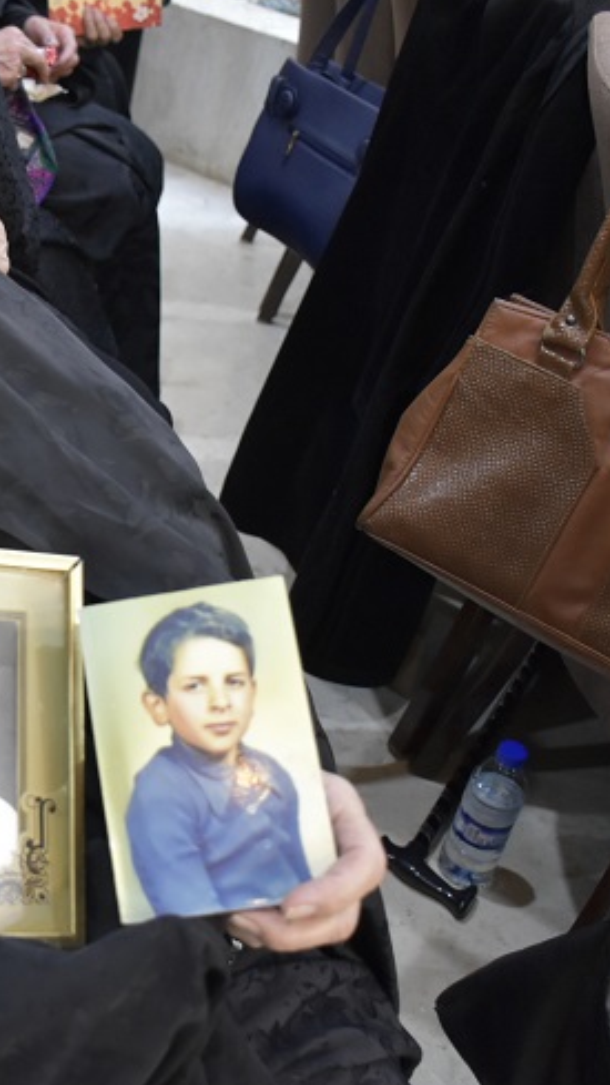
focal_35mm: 53
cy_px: 537
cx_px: -64
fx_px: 1524
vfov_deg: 39.2
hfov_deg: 21.4
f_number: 3.5
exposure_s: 1/60
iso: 2000
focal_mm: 22
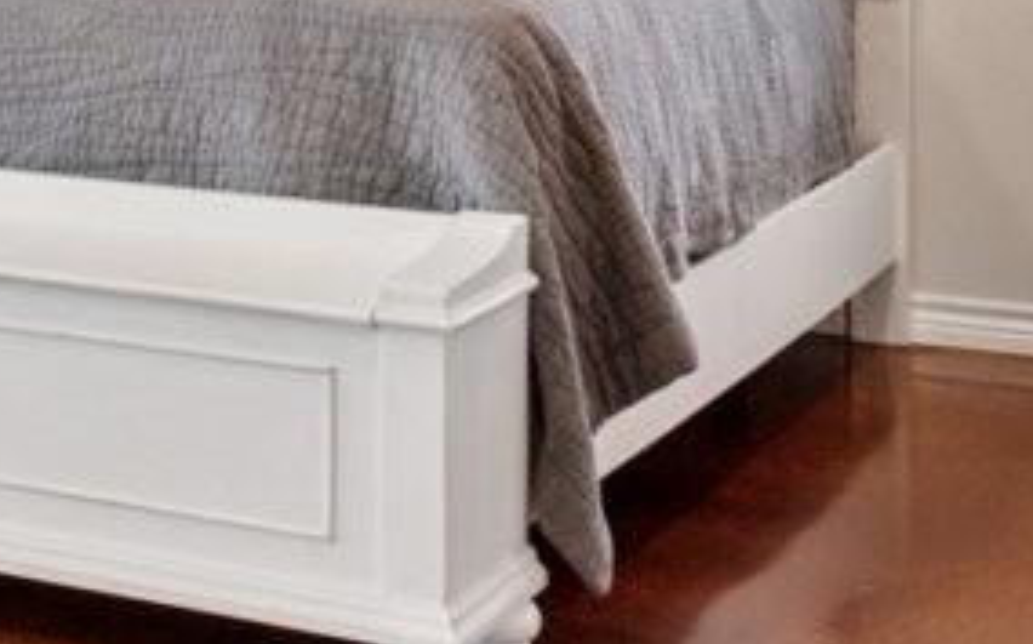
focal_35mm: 103
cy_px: -275
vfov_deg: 12.2
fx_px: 2897
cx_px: -640
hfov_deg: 17.5
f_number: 8
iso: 200
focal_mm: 14
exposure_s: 1/40
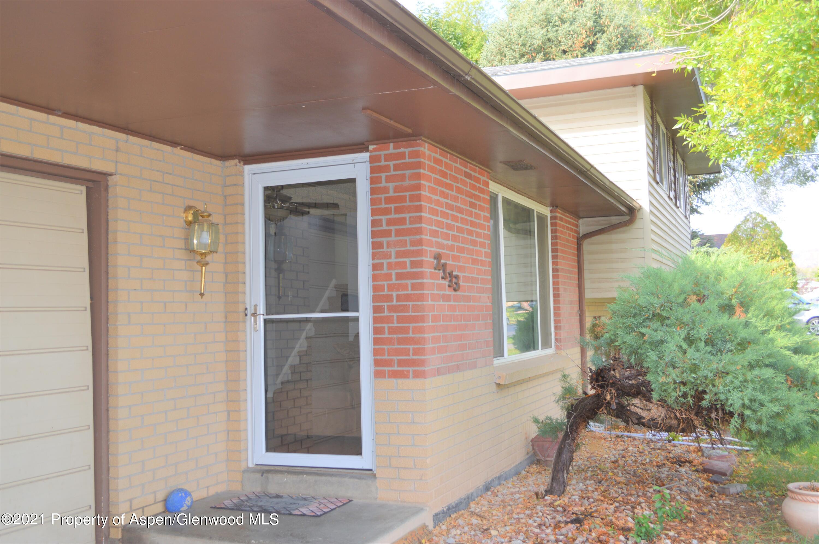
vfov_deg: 36.8
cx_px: 410
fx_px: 818
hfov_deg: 53.2
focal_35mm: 36
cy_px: 272
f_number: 4
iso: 100
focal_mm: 24
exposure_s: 1/125
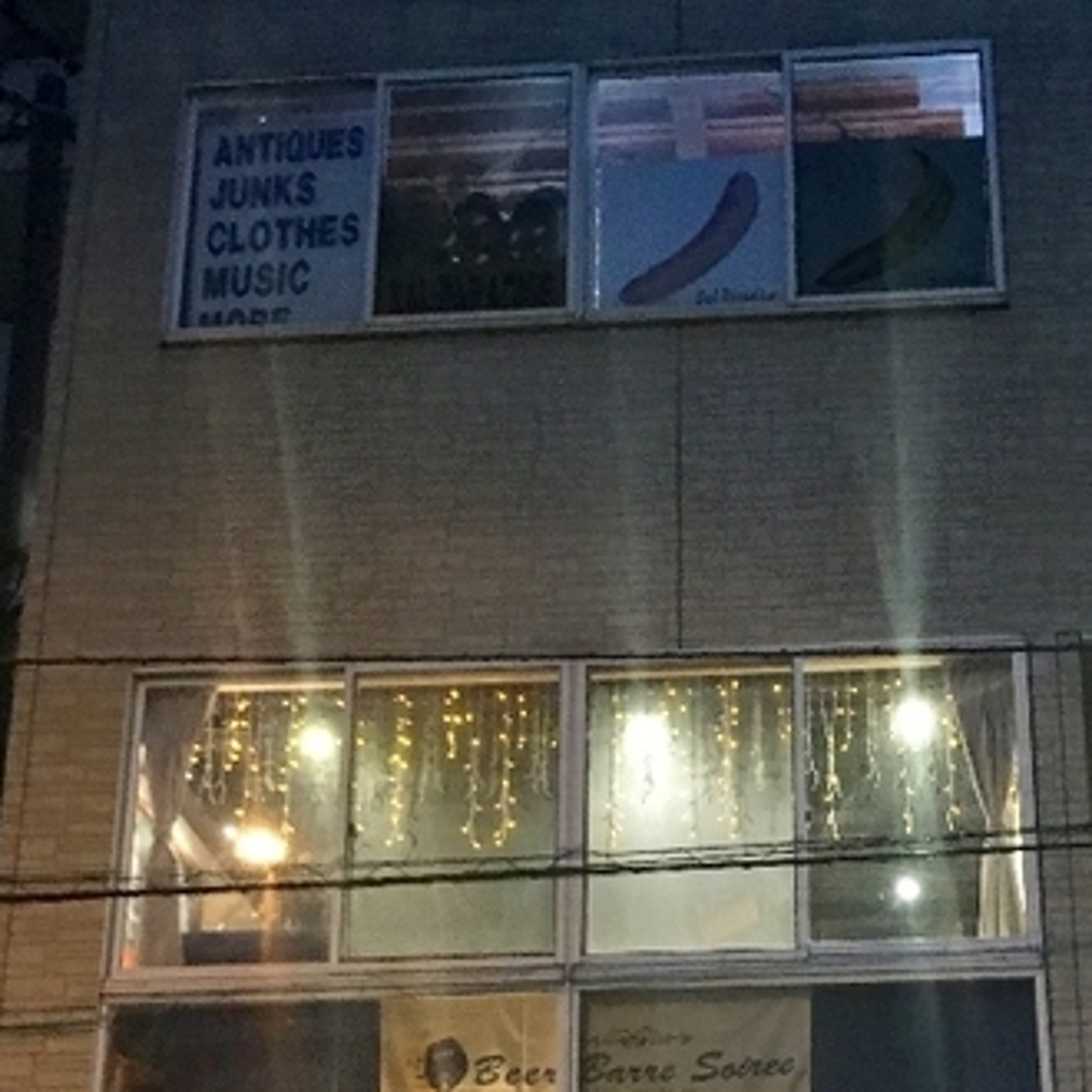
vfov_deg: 27.6
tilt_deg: +20.8
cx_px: 738
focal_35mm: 60
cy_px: 970
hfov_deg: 28.4
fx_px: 2141
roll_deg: +0.7
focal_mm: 3.99
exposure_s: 1/5
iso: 100
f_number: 1.8
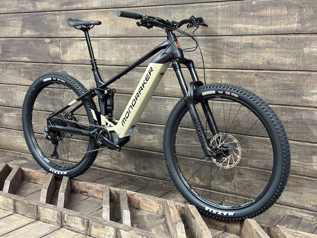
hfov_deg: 39.7
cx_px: 158
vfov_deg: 30.3
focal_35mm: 48
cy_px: 119
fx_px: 440
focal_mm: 6.86
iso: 250
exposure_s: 1/40
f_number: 1.78
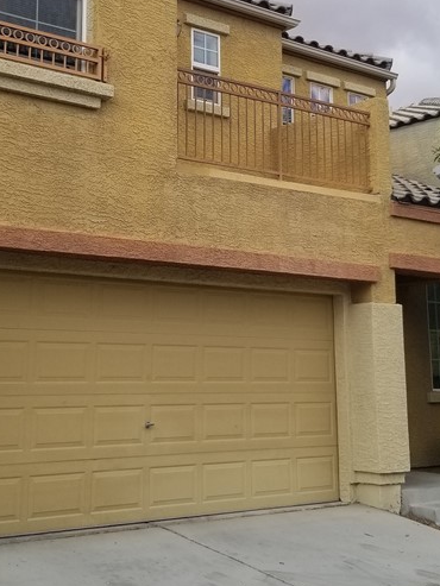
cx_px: 199
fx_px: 915
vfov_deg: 35.1
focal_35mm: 54
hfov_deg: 27.0
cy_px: 182
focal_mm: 4.3
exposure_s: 1/1348
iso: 50
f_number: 1.7
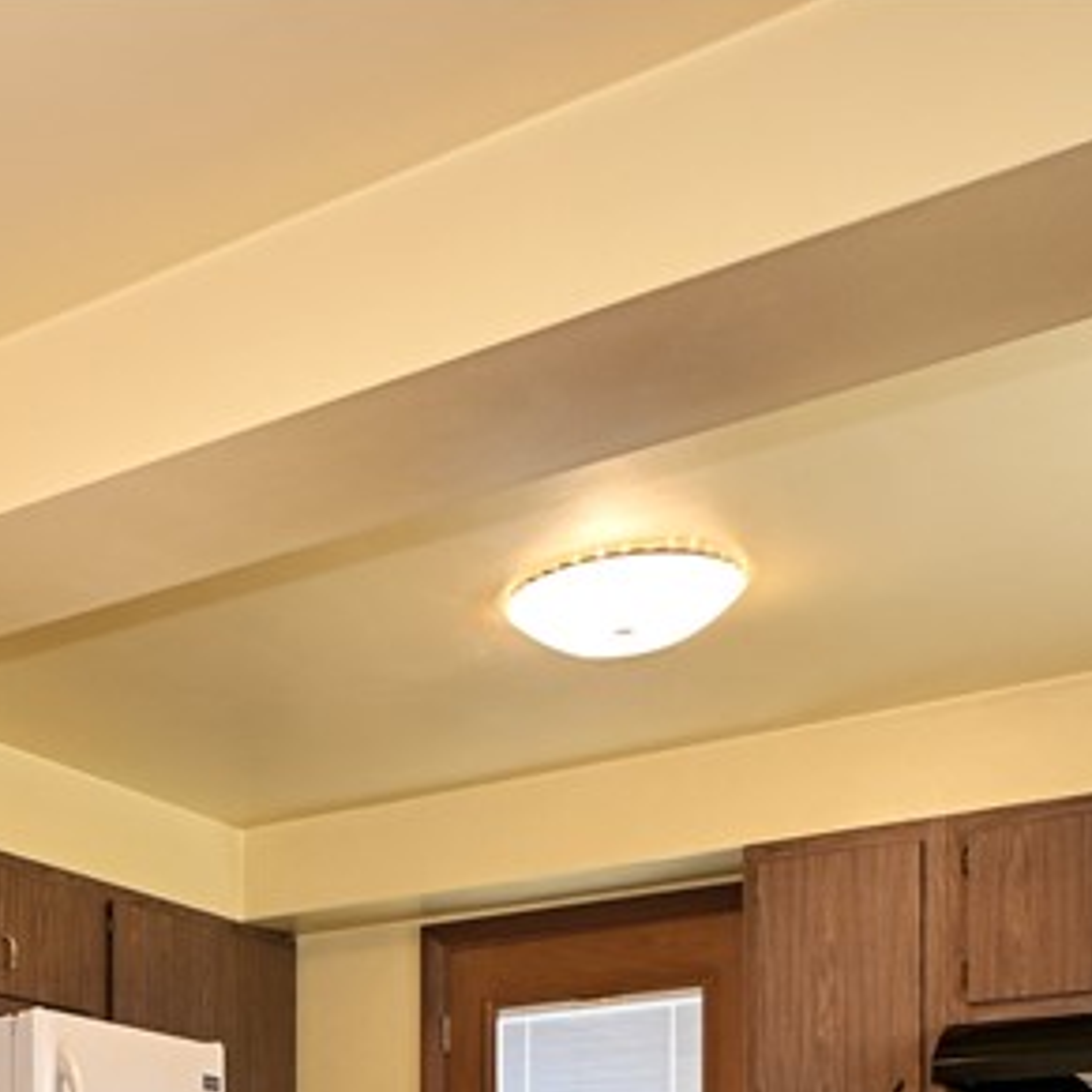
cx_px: -154
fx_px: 2034
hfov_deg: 27.2
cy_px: 1343
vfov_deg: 26.4
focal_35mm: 57
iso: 360
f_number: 4
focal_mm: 12
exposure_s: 1/60
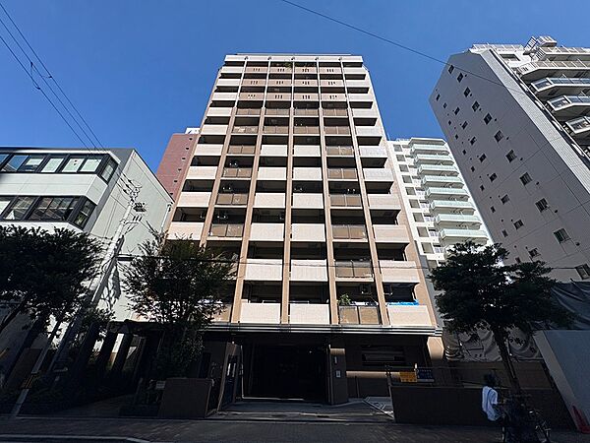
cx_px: 295
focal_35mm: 14
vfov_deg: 85.7
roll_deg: -0.3
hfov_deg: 102.1
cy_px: 222
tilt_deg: +30.5
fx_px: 239
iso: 50
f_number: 2.2
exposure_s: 1/2208
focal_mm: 2.22
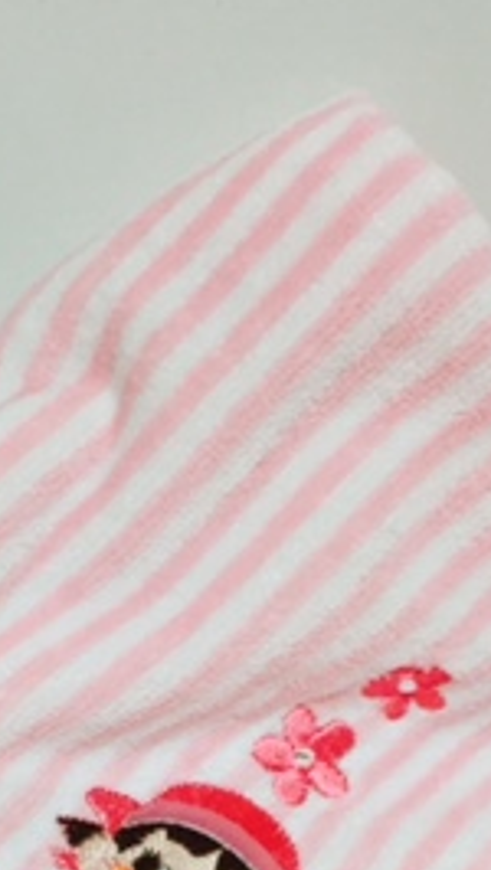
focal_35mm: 76
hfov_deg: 15.8
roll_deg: -14.3
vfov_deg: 25.7
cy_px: 971
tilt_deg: -44.0
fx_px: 1756
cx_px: 111
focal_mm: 4.15
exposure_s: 1/33
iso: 50
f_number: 2.2
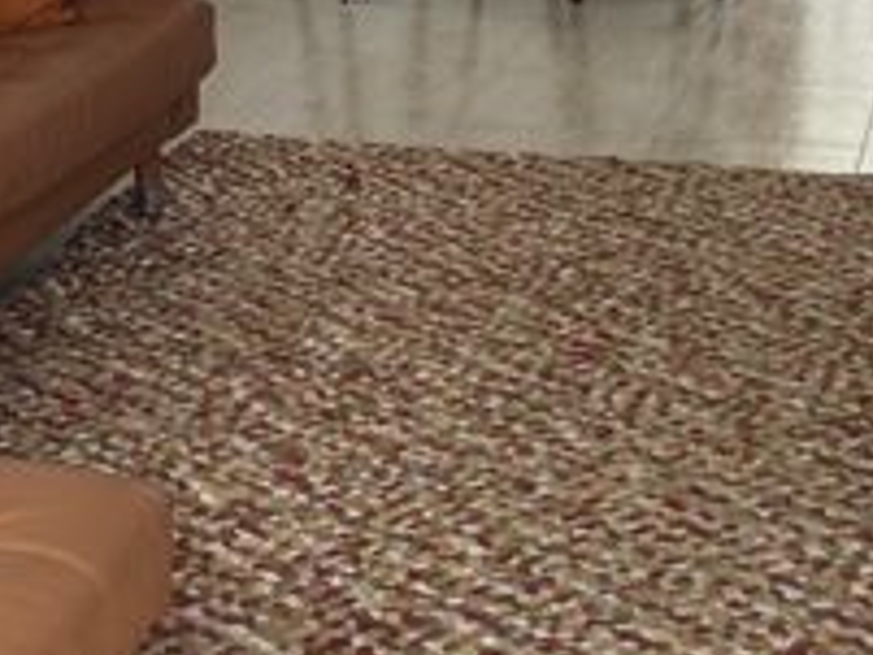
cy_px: 61
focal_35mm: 91
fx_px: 2296
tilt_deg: -15.0
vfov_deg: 16.0
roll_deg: +2.1
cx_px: 410
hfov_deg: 21.5
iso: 32
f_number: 1.6
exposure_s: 1/121
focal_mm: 4.2
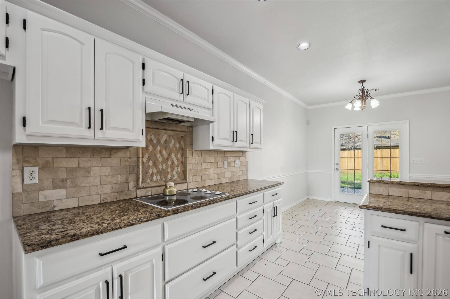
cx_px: 225
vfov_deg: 75.4
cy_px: 150
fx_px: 194
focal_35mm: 16
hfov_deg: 98.6
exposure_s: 1/60
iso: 800
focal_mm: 15.5
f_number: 11
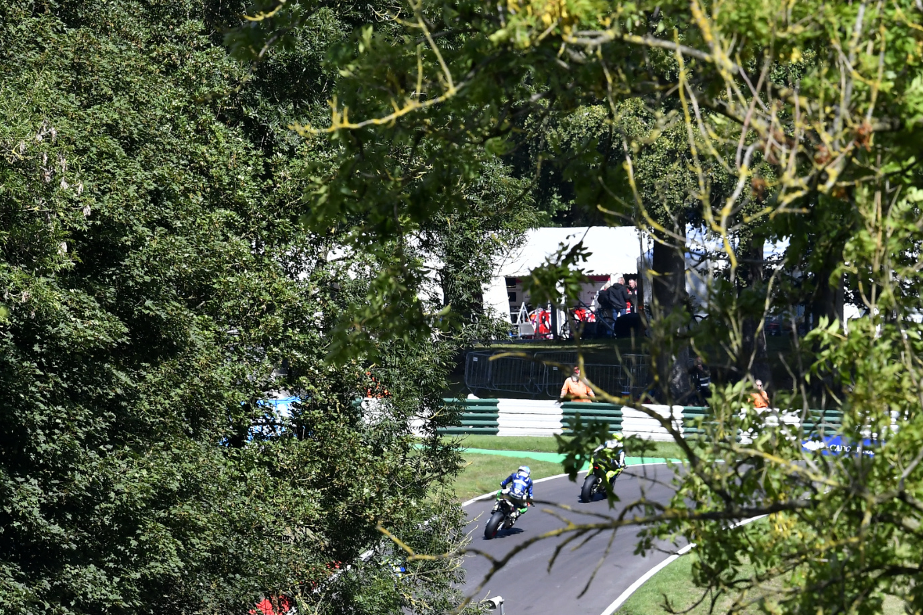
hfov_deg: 4.7
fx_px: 11176
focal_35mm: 436
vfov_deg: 3.2
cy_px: 405
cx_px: 514
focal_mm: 200
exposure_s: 1/800
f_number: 6.3
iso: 800
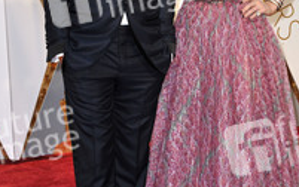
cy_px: 67
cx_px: 166
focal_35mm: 158
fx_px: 1289
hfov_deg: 13.2
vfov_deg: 8.3
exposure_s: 1/250
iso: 1000
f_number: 7.1
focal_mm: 78
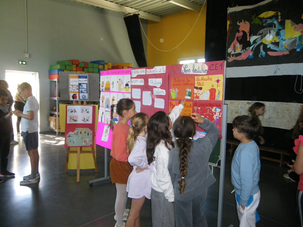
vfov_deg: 49.7
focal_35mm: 28
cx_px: 152
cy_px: 114
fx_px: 245
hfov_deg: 63.4
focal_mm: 4.9
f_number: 2.6
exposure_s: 1/60
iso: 400
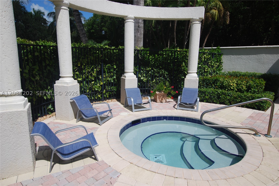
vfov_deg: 53.3
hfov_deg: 73.7
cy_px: 93
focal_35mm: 24
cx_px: 140
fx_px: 186
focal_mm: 16
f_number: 9
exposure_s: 1/320
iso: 100
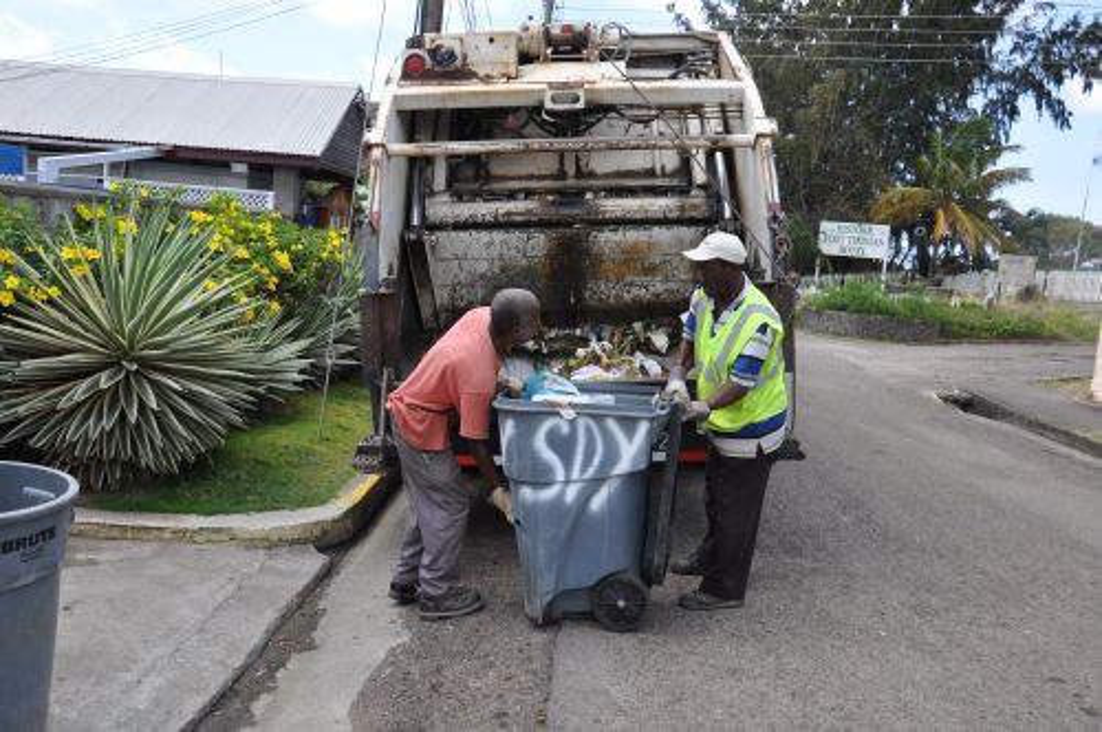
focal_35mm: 27
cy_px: 366
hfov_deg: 67.4
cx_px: 551
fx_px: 825
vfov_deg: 47.8
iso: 200
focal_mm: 18
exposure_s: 1/250
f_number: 7.1
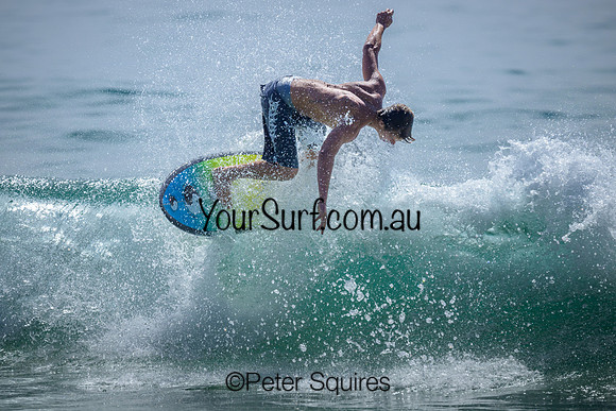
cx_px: 270
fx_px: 15369
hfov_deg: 2.3
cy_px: 231
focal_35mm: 898
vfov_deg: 1.5
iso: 180
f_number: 6.3
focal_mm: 800
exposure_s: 1/2500
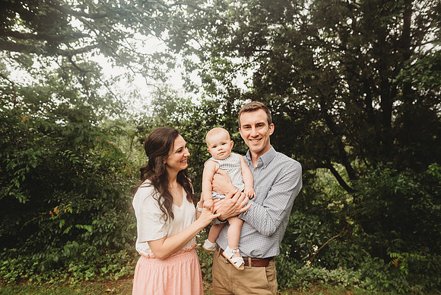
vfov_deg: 53.2
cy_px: 148
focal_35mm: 24
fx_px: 294
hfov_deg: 73.7
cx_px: 220
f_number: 3.5
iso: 400
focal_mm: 24
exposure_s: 1/160
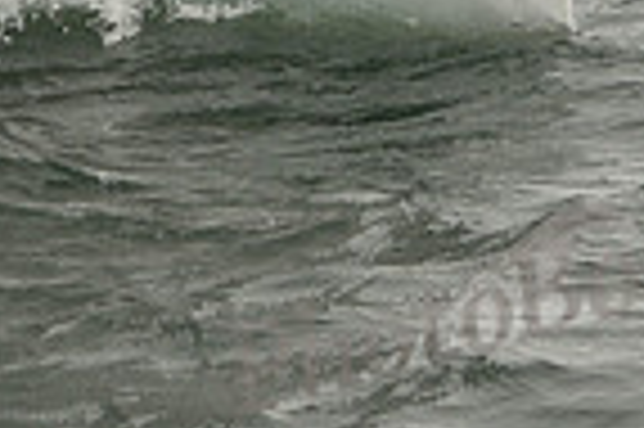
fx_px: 5075
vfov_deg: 4.8
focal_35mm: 284
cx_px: 0
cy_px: -331
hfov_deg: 7.2
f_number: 8
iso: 320
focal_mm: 70
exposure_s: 1/800
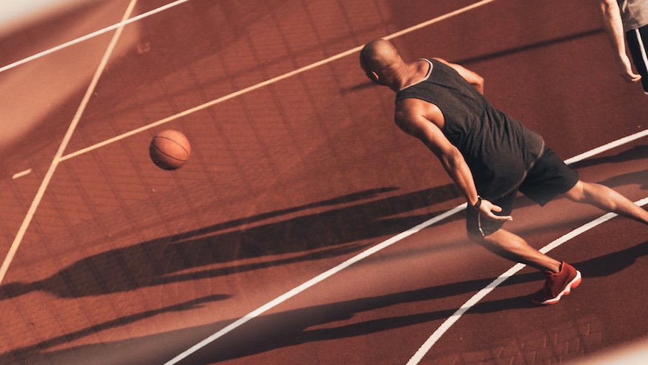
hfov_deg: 26.7
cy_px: 106
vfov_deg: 15.4
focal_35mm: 78
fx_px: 1340
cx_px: 519
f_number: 3.2
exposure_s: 1/2000
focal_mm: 35
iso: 320
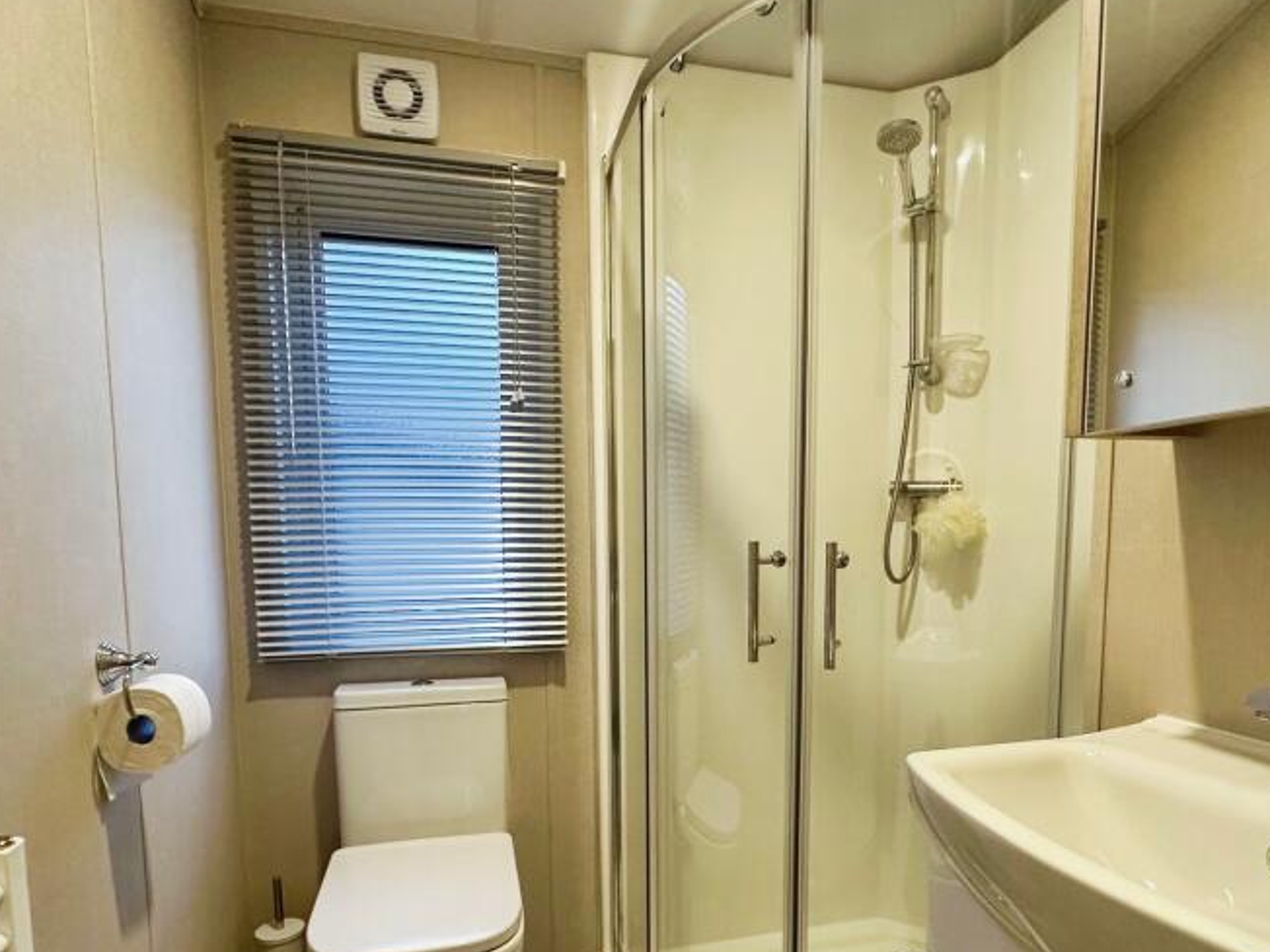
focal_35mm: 22
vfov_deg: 59.1
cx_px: 690
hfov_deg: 76.2
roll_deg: +0.8
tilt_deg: -7.0
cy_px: 662
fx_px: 807
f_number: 2.2
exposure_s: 1/100
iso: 250
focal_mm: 2.22
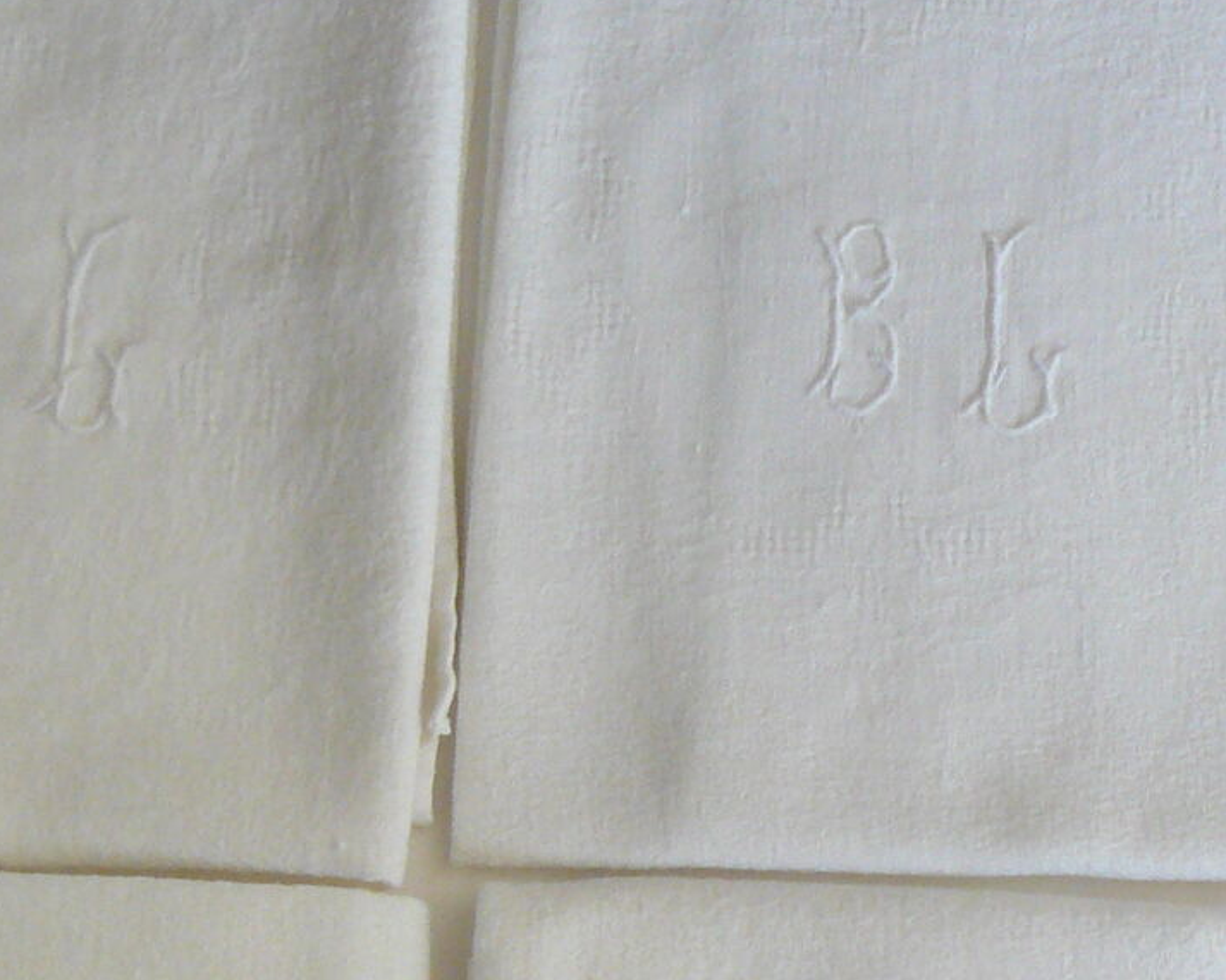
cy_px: 884
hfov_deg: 18.9
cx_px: 843
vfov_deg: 15.1
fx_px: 3664
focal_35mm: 101
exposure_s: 1/25
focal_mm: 6
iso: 200
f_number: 2.8
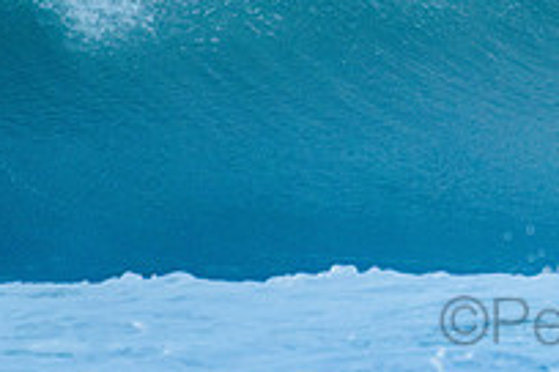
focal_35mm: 1423
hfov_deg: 1.4
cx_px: 652
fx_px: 22094
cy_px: -133
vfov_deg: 1.0
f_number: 5.6
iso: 800
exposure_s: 1/1600
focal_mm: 500
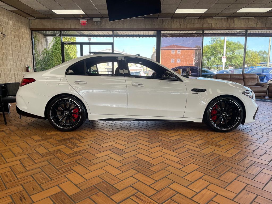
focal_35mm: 26
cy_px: 102
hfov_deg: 67.3
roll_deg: +0.6
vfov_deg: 53.1
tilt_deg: -7.2
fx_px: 204
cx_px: 136
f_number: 1.6
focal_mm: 4.2
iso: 32
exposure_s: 1/284
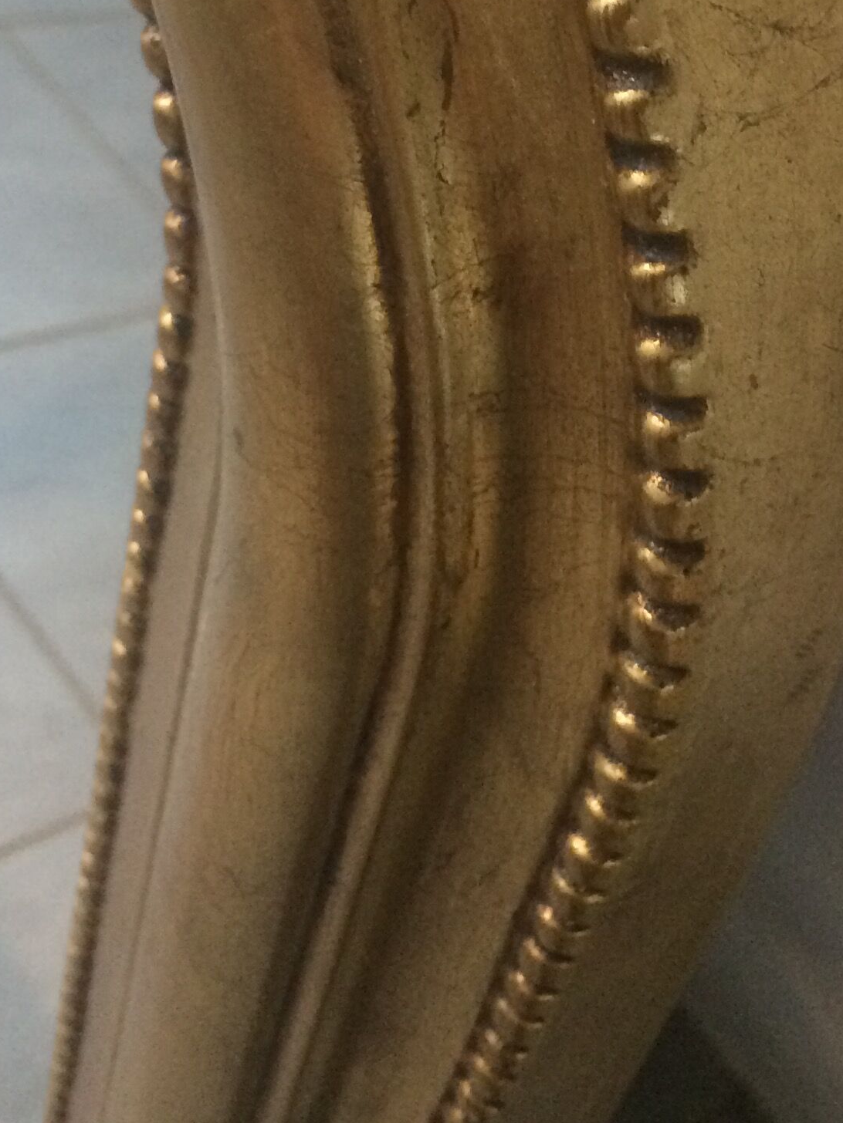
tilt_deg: -56.4
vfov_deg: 28.3
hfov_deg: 22.5
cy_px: 52
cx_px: 530
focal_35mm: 65
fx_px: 2111
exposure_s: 1/33
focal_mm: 4.15
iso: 320
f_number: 2.2
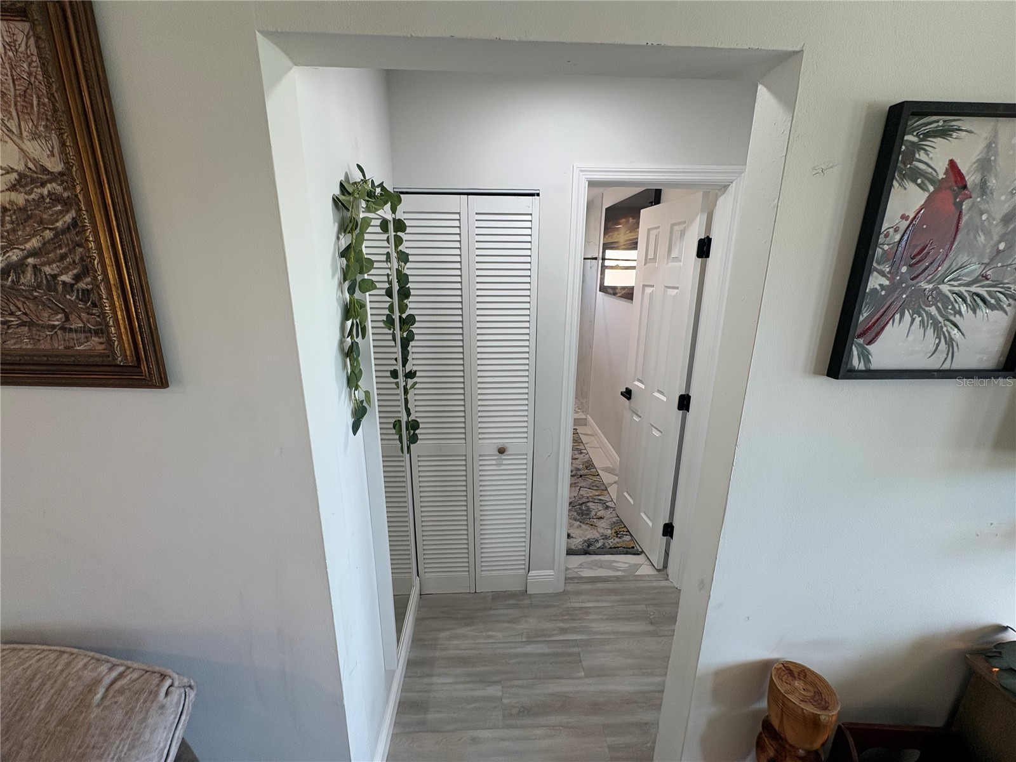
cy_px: 381
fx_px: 411
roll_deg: -0.2
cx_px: 508
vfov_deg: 85.7
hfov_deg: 102.1
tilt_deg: -15.3
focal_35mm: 14
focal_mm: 2.22
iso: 100
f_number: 2.2
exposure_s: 1/120
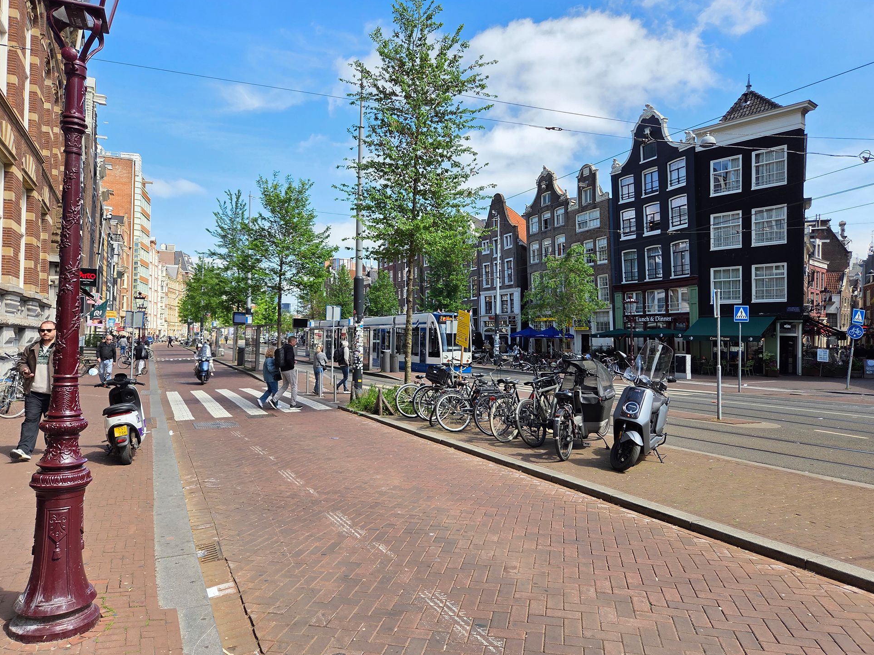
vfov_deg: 56.8
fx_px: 606
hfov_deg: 71.6
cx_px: 425
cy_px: 322
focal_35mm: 24
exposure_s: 1/2436
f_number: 1.8
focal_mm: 5.4
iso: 80
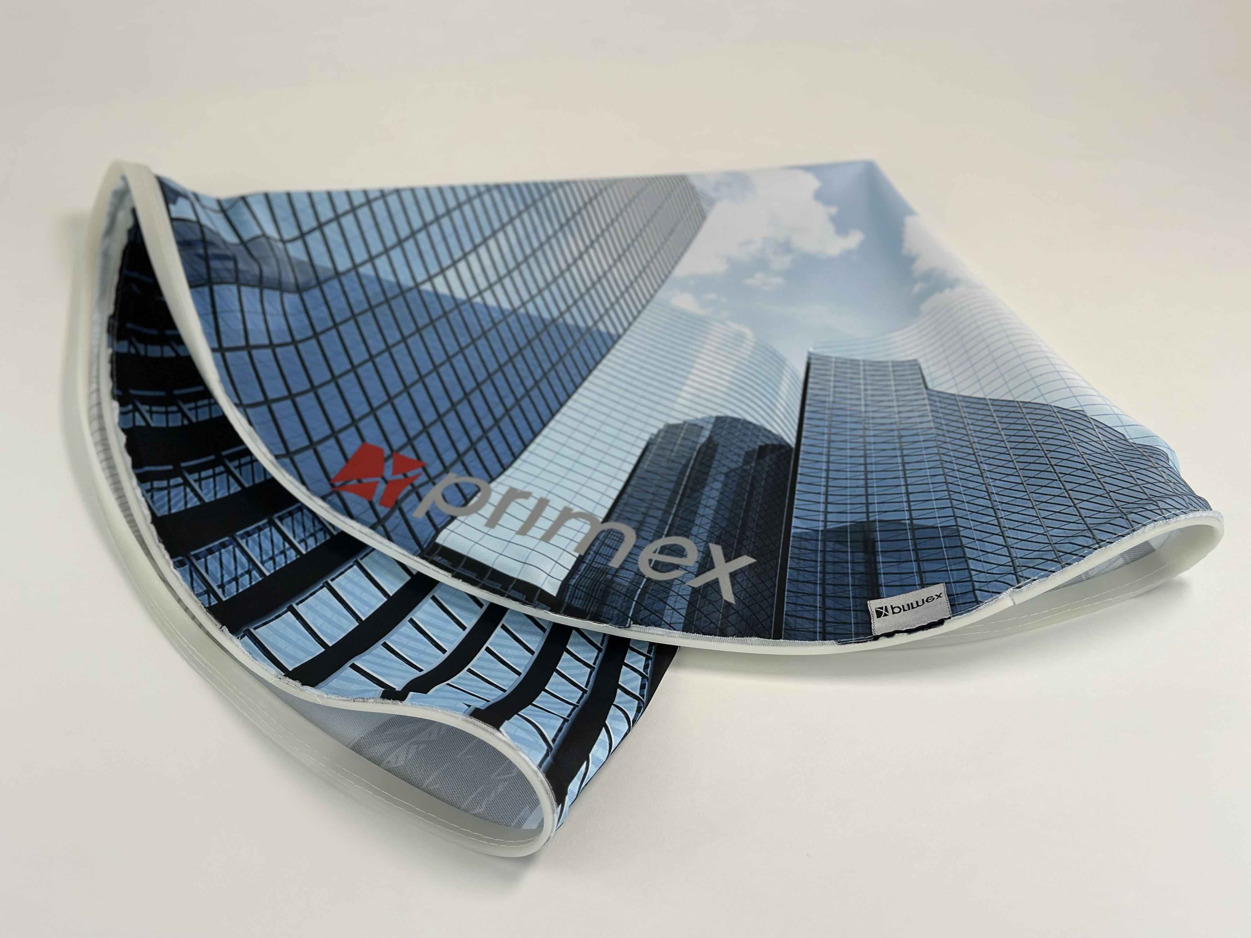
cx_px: 626
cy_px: 469
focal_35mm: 48
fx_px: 1735
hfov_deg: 39.7
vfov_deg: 30.3
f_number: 1.78
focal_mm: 6.86
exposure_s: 1/399
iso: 80
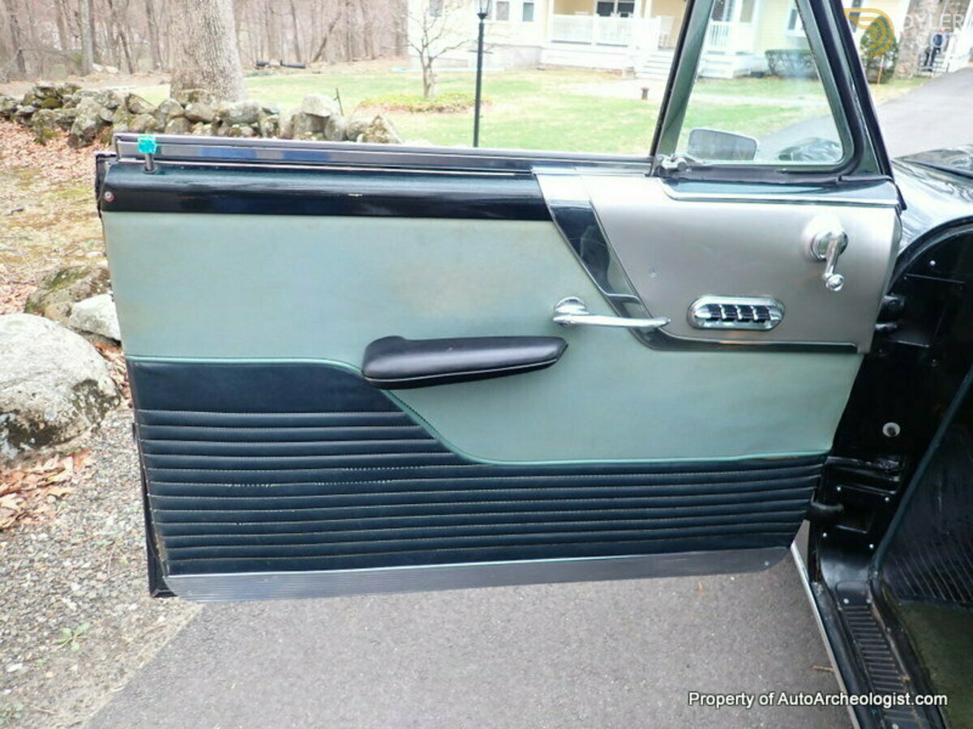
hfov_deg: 69.4
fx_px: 703
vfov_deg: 54.9
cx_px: 486
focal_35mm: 25
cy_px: 364
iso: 200
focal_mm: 4.5
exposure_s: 1/40
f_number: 2
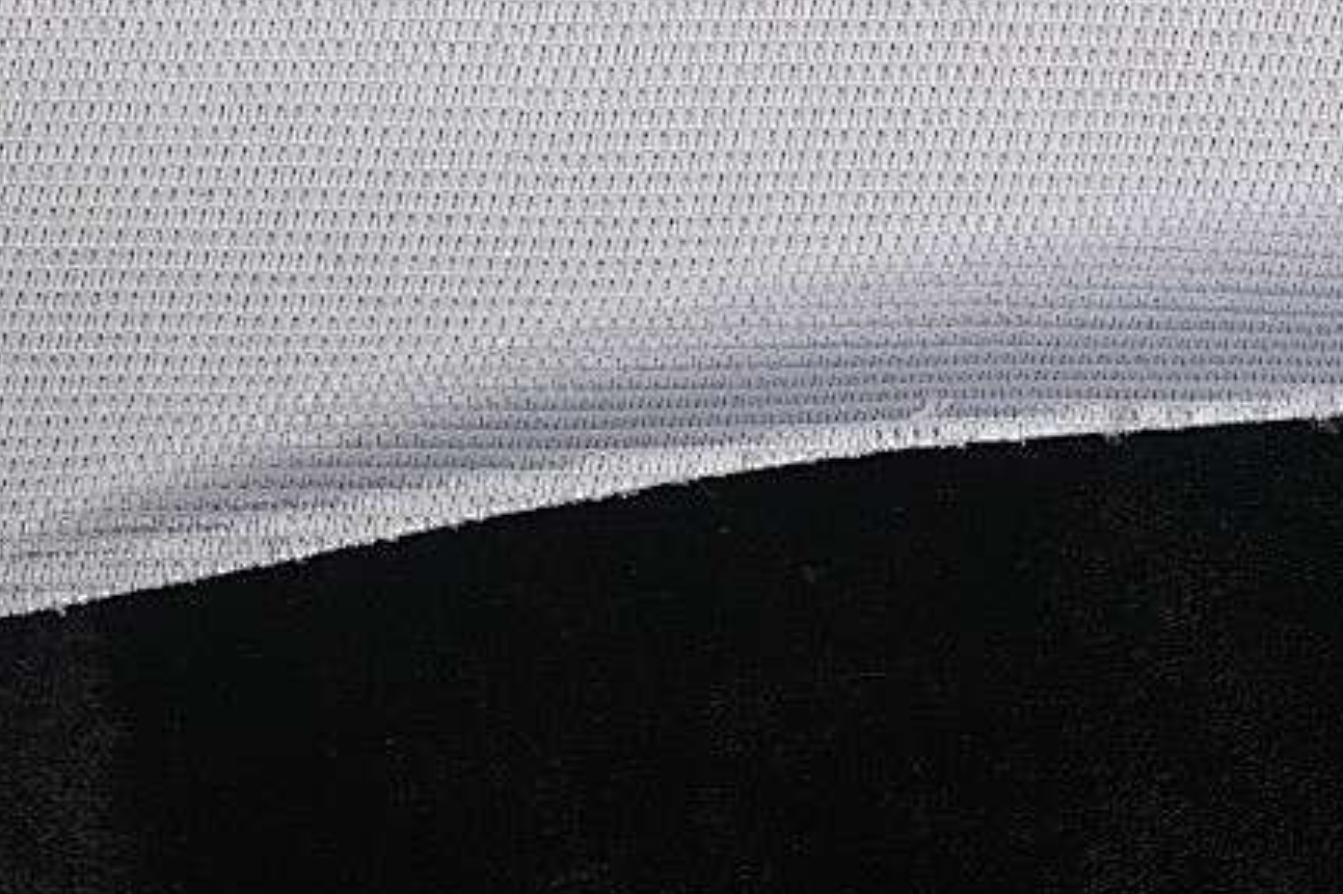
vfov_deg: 7.3
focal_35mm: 188
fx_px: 7010
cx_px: 499
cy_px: -40
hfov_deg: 10.9
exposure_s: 1/60
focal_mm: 50
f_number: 7.1
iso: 160
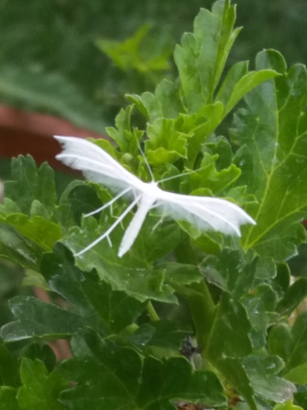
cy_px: 205
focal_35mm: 28
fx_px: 331
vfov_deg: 63.4
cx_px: 154
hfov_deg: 49.7
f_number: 1.9
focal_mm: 3.7
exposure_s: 1/33
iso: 64
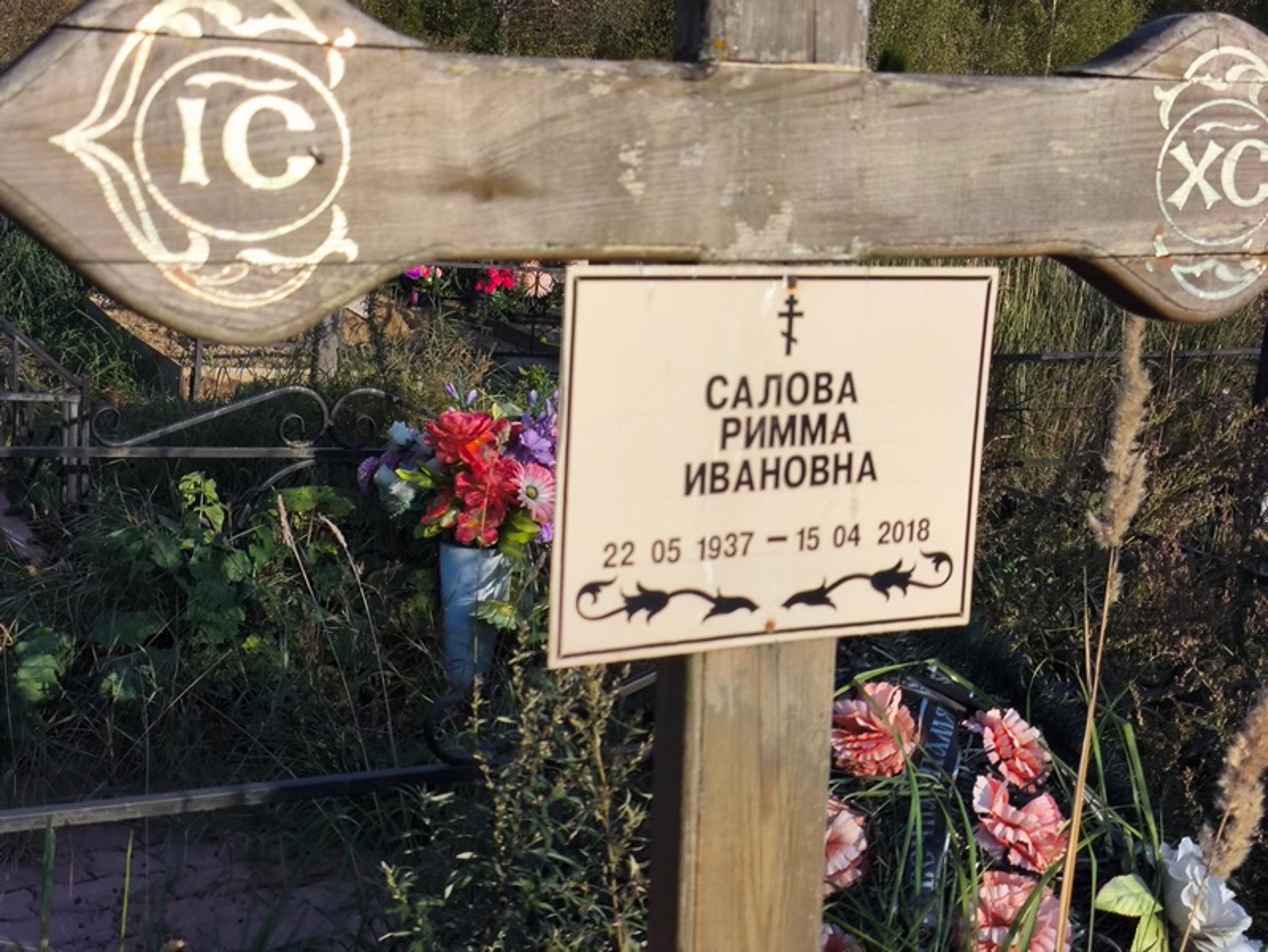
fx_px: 1832
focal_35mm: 50
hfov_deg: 38.2
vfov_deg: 29.1
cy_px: 476
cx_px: 634
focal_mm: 4.71
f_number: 1.7
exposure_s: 1/1802
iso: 50
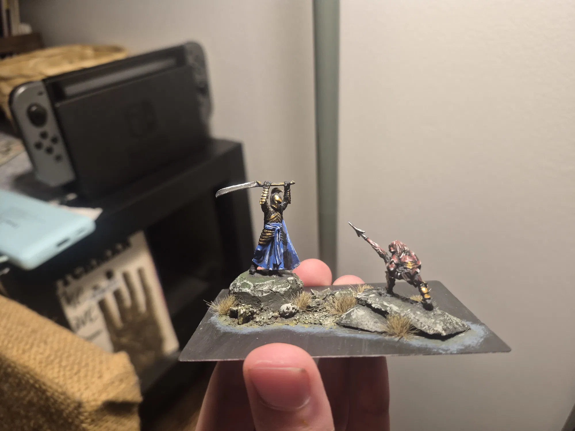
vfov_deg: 58.9
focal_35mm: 23
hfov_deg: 73.9
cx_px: 288
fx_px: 382
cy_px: 216
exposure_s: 1/60
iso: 125
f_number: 1.8
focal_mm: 5.4
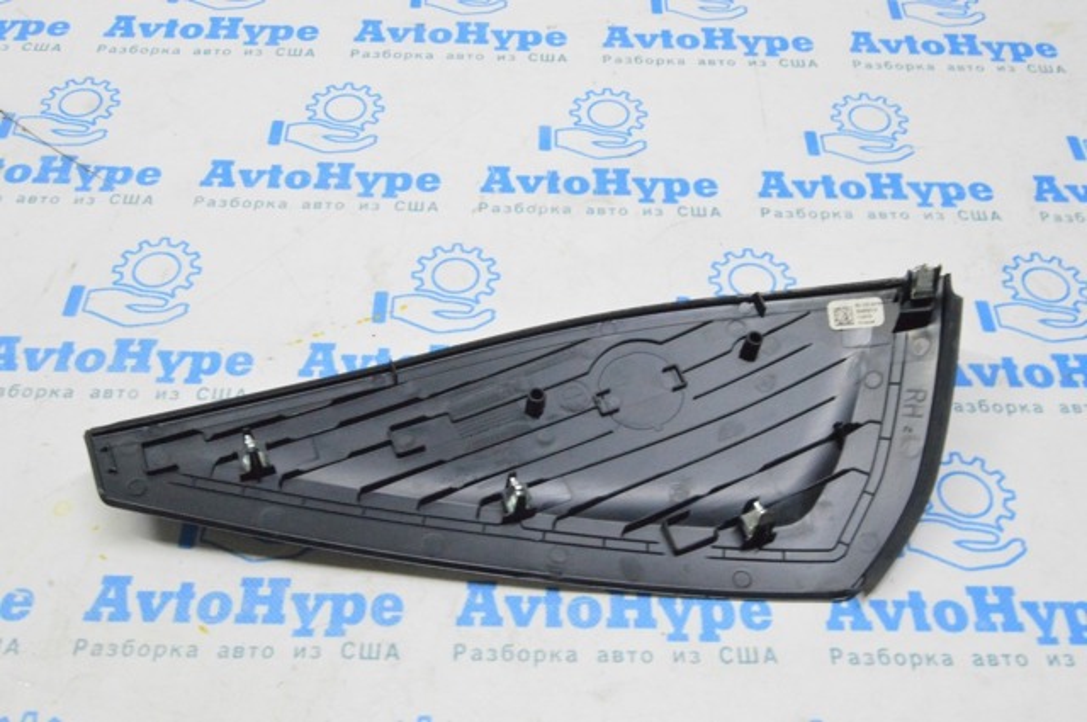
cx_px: 544
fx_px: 1086
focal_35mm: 36
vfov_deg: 36.8
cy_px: 361
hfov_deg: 53.2
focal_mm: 24
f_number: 20
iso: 6400
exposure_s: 1/20
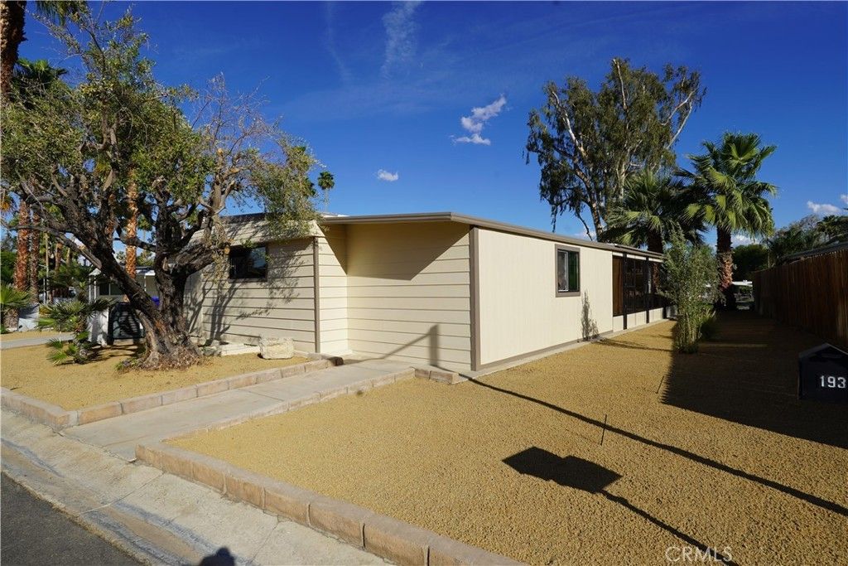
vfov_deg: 63.2
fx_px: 459
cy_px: 283
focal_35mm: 20
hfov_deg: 85.4
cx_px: 424
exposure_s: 1/320
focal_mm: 19.5
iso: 100
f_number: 10
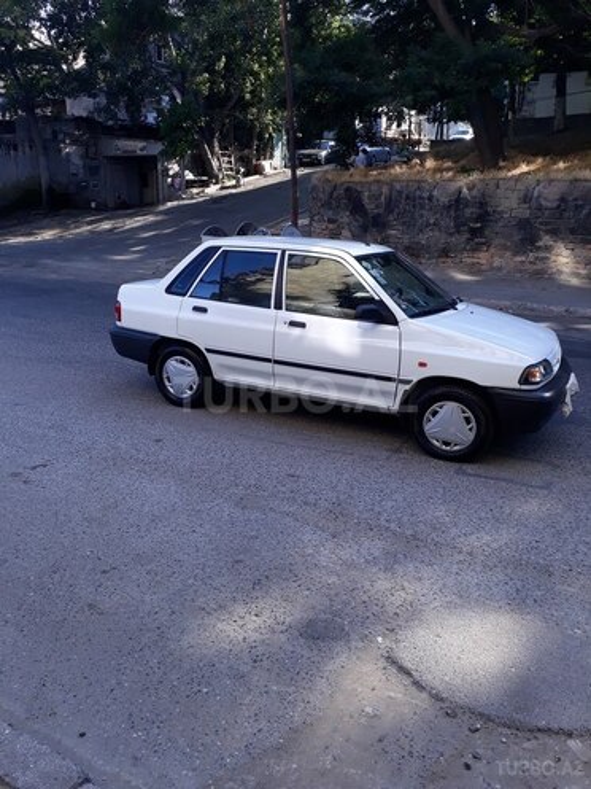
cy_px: 394
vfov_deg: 65.3
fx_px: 615
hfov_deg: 51.4
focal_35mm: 27
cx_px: 296
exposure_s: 1/337
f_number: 1.9
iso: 40
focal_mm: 3.6
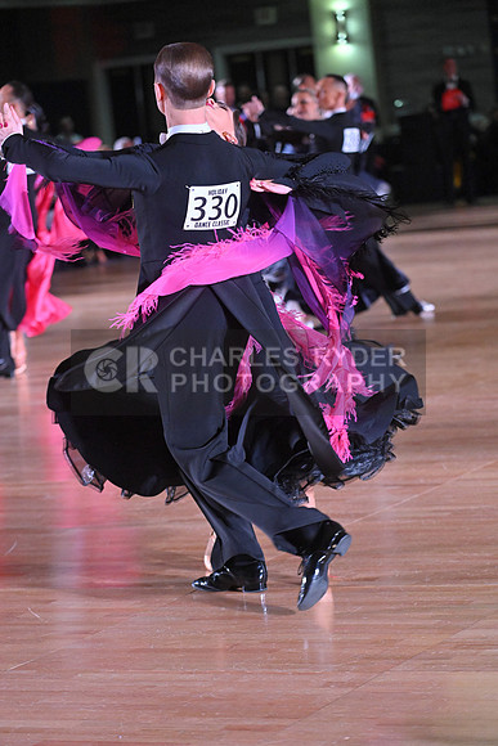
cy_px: 373
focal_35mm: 125
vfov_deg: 16.4
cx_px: 249
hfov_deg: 11.0
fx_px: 2592
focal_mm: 125
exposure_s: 1/400
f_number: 4
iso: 5000
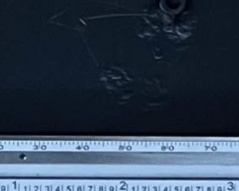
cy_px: 215
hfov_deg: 4.7
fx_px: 2892
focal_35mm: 409
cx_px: 261
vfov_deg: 3.8
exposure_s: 1/59
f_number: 2.8
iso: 320
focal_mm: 9
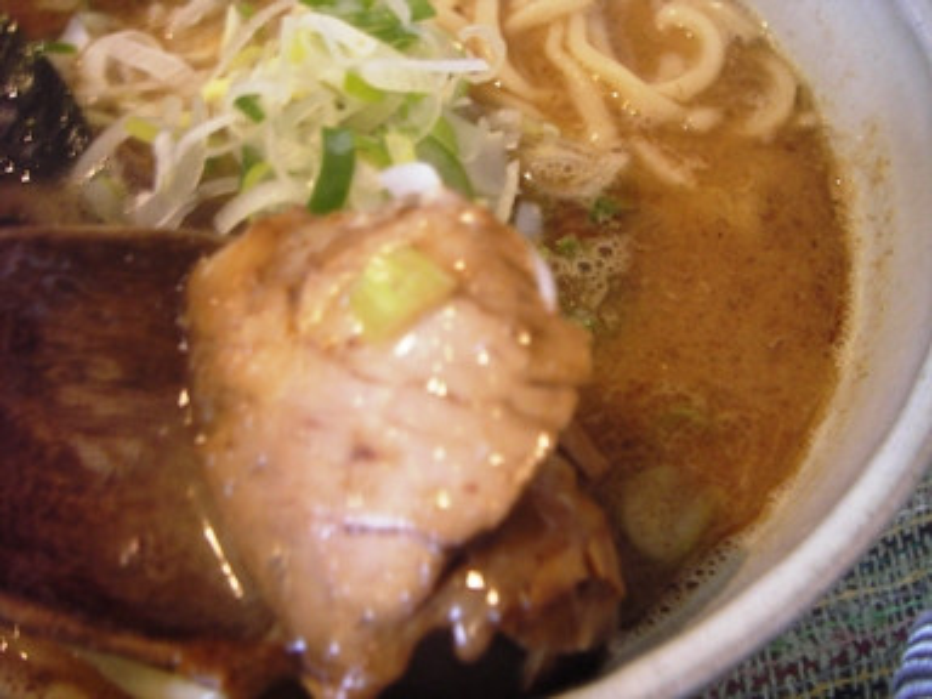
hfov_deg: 49.0
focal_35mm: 38
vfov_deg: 37.7
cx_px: 466
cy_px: 350
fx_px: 1023
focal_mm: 6.3
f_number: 3.3
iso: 100
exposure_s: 1/6
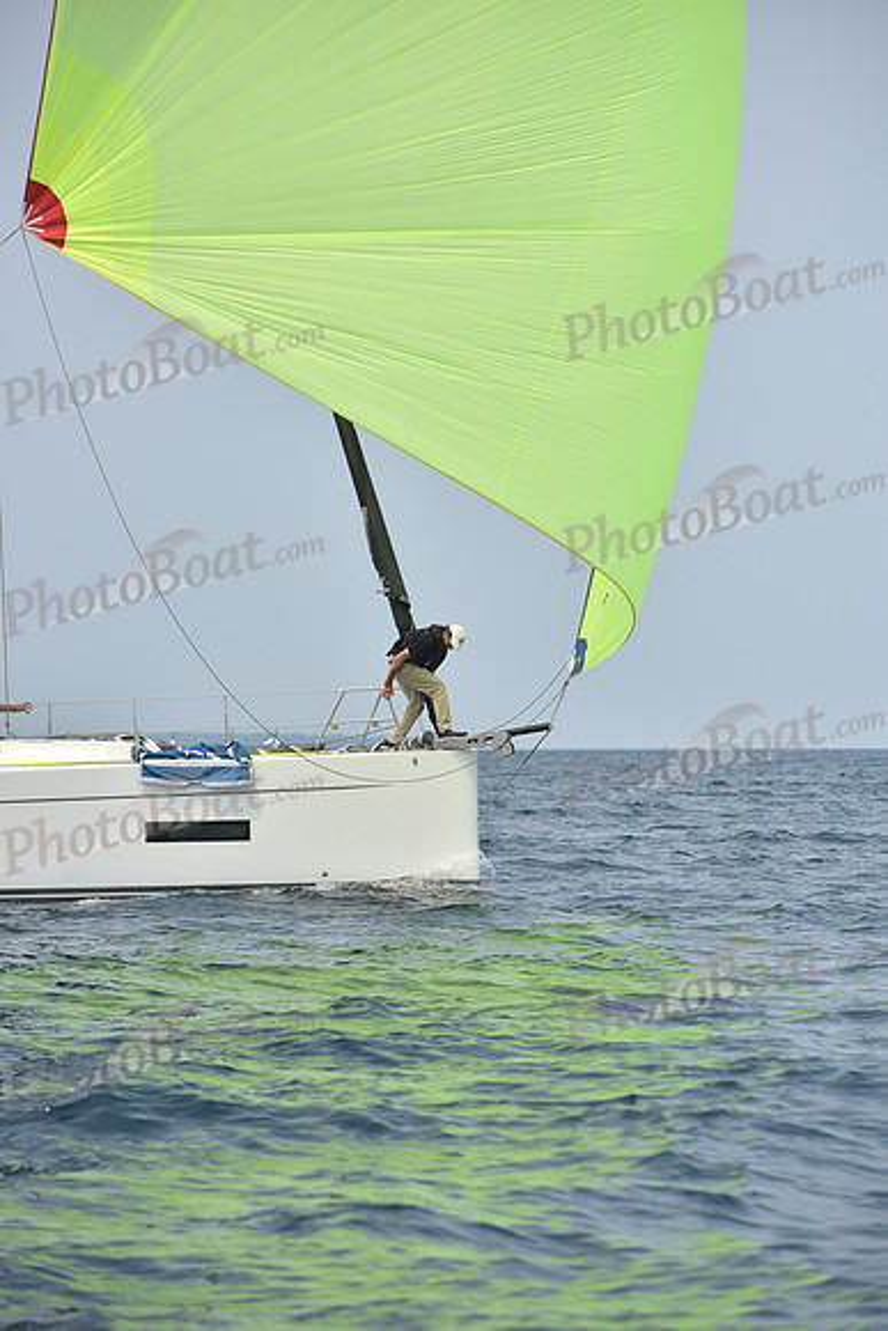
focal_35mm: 200
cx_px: 444
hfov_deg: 6.9
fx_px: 7395
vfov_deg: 10.3
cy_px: 666
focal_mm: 200
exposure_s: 1/1250
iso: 250
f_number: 8
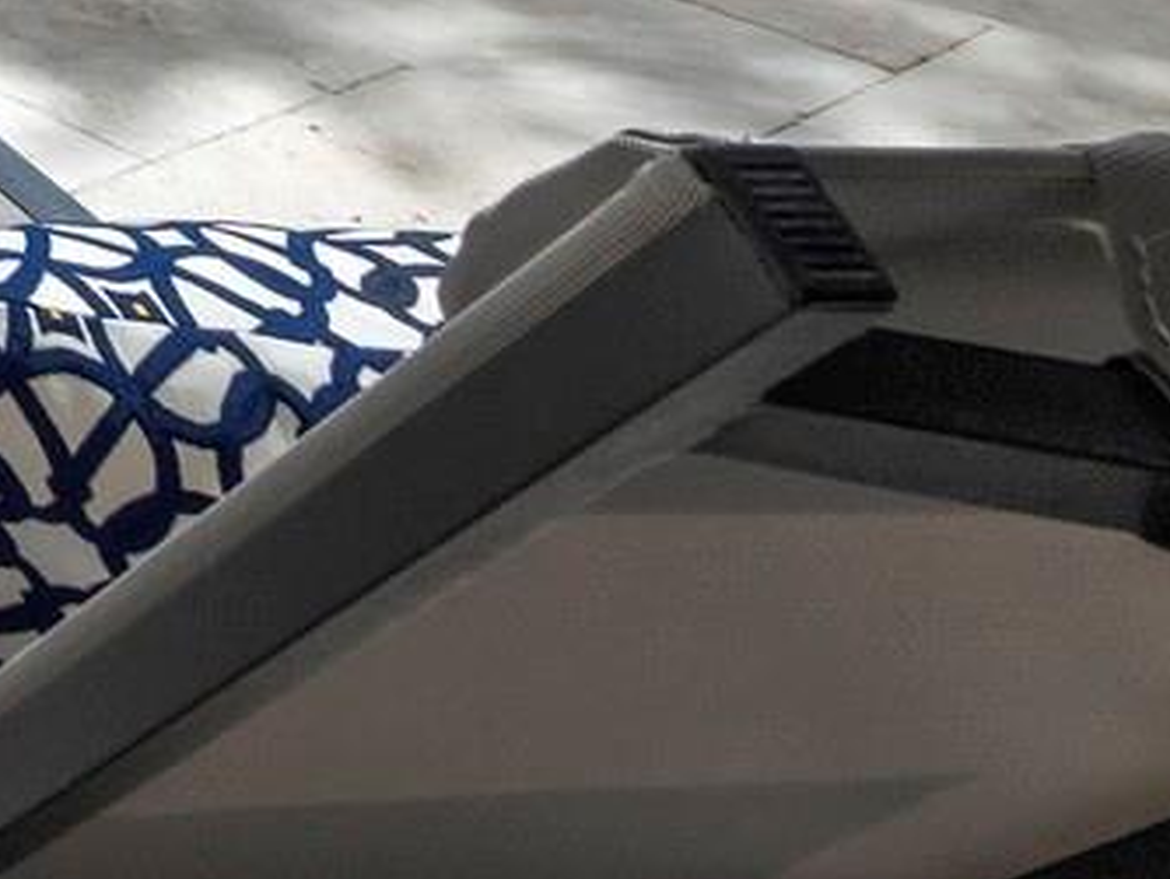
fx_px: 2266
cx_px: -1548
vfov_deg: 15.2
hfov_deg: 15.8
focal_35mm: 67
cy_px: -1110
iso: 400
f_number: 11
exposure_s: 1/800
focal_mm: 7
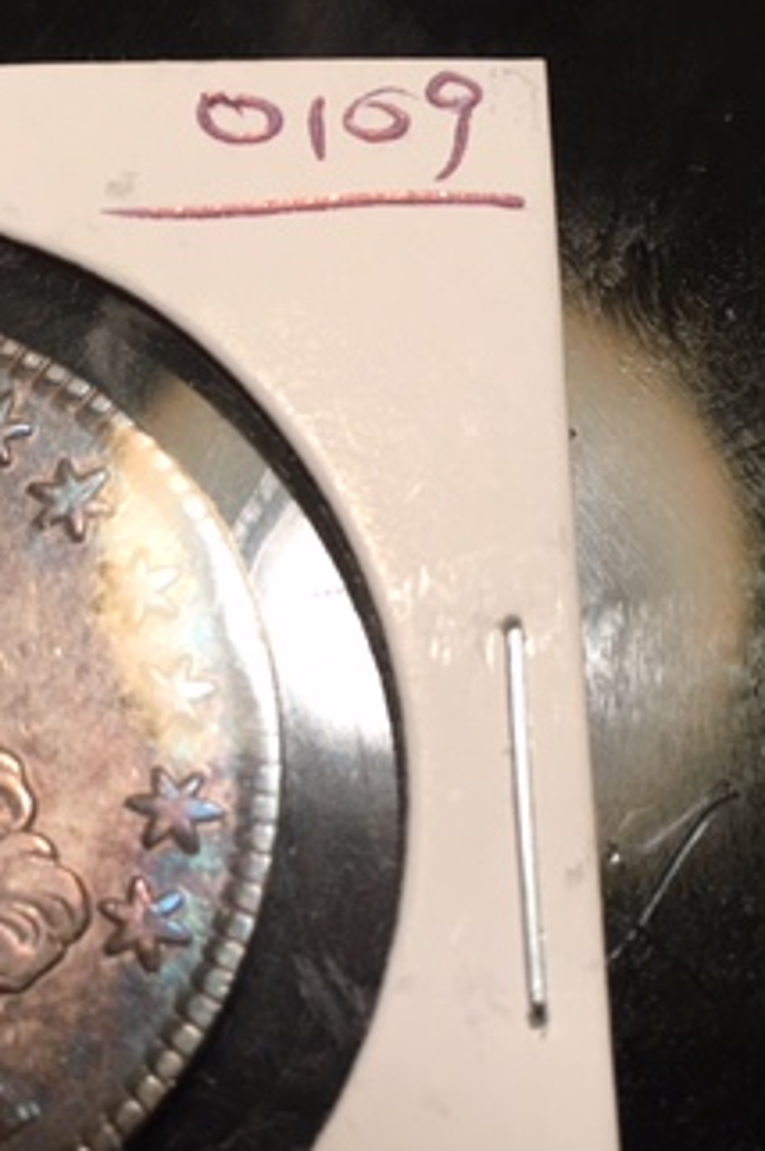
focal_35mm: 60
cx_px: 265
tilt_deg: -73.1
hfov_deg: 22.5
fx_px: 1916
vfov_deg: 33.4
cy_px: 665
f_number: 2.2
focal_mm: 4.15
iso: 25
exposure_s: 1/15
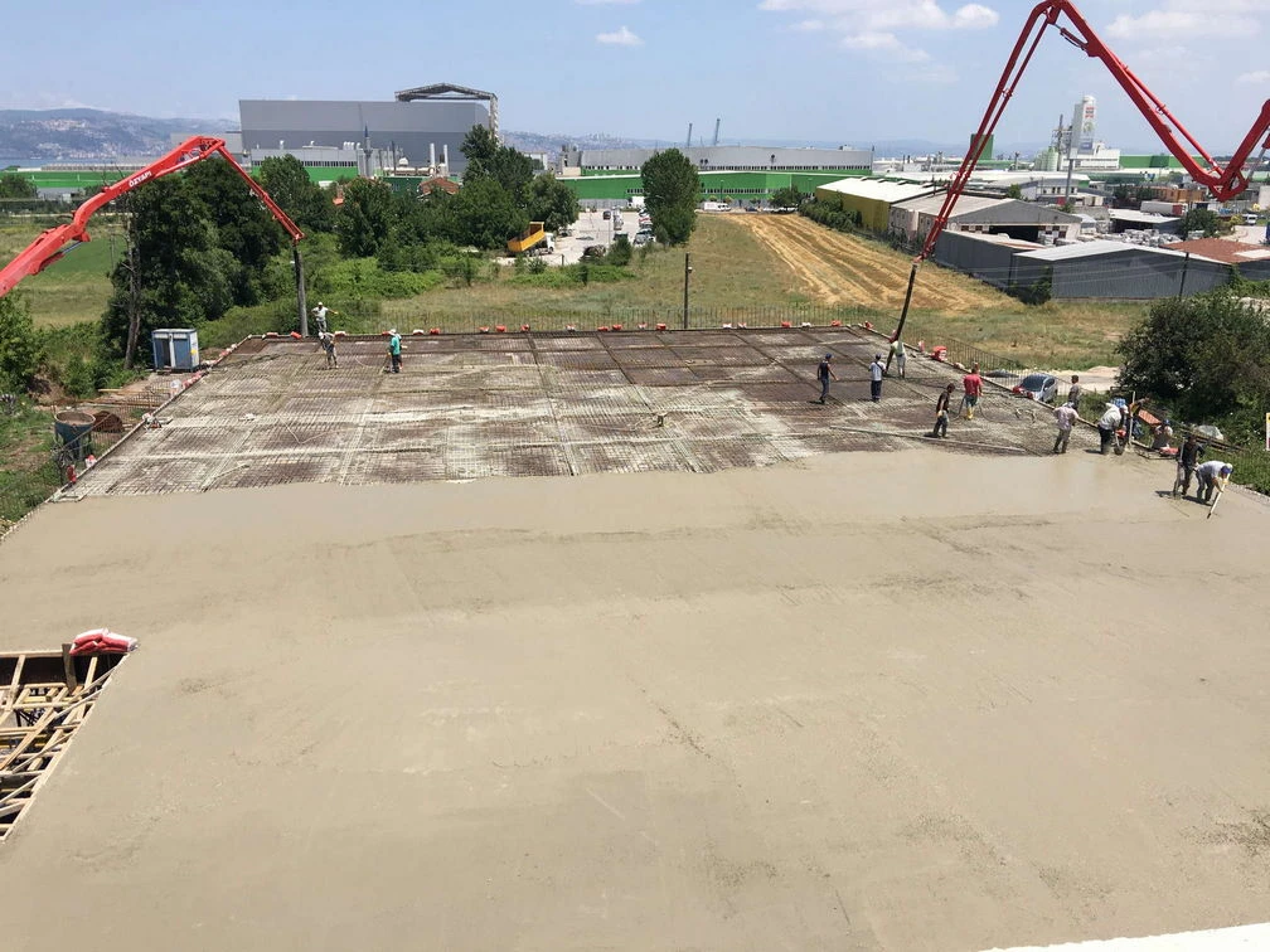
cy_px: 476
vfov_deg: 48.2
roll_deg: +0.2
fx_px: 1064
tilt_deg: -13.6
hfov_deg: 61.7
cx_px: 635
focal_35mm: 29
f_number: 2.2
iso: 25
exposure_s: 1/1832
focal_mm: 4.15
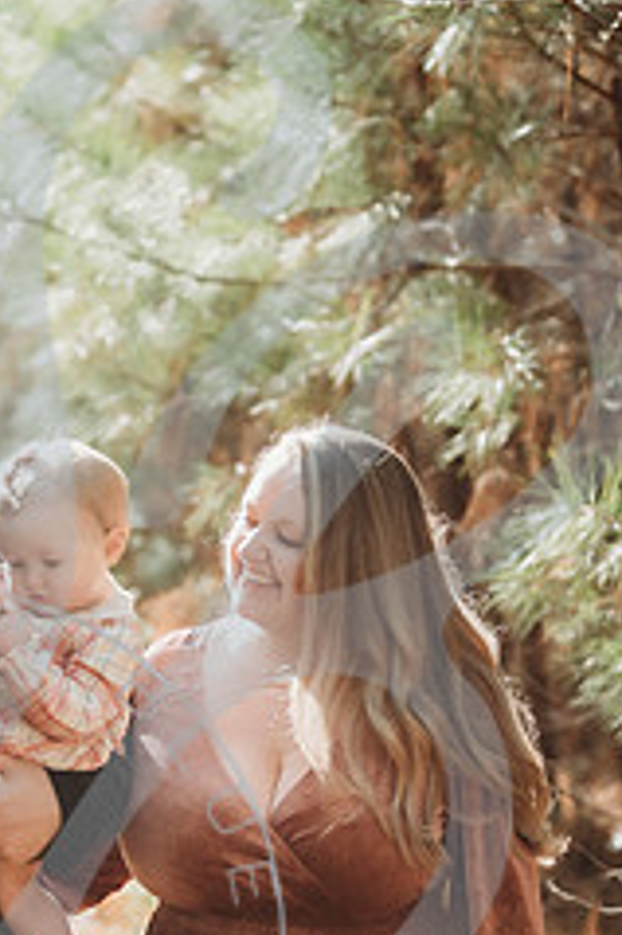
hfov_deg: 10.3
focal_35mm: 132
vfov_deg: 15.5
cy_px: 649
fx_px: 3426
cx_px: 98
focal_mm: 70
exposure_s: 1/400
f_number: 2.8
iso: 100
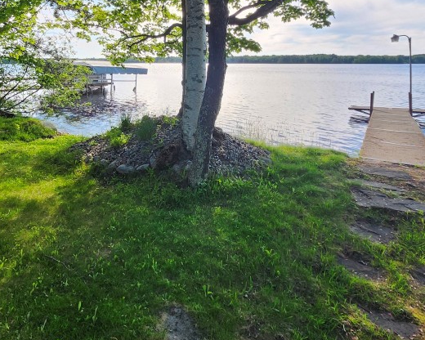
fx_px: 314
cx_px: 177
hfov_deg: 67.6
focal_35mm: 25
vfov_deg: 53.9
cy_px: 81
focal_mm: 1.74
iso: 40
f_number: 2.2
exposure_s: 1/338
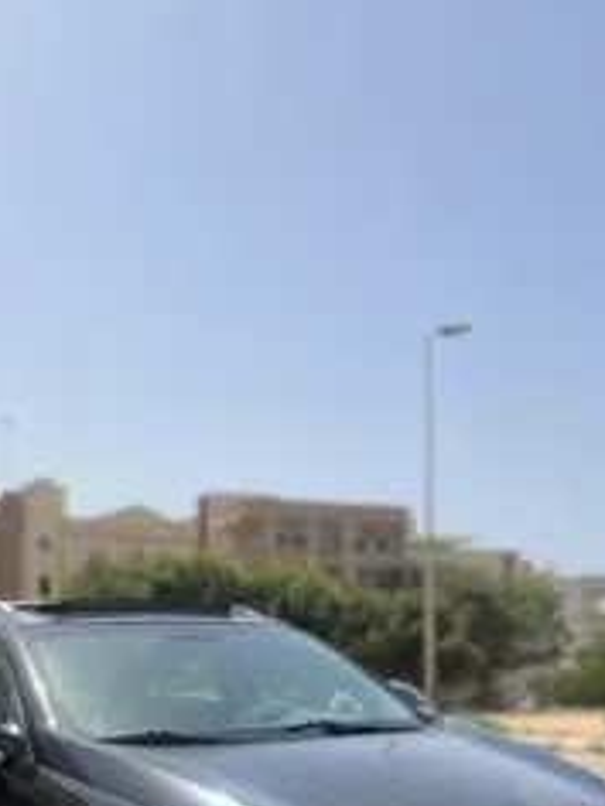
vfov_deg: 40.8
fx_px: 1025
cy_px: 669
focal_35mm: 44
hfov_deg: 32.7
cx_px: 219
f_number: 1.5
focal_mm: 5.7
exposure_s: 1/5587
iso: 50
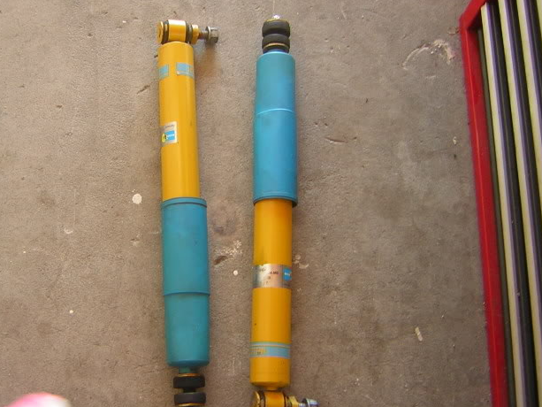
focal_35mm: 47
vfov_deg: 30.8
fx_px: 736
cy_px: 242
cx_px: 207
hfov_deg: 40.2
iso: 50
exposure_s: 1/19.3
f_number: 2.6
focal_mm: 4.7
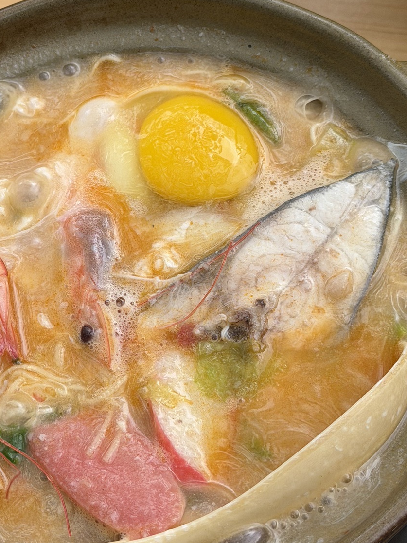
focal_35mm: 86
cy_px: 221
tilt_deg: -60.8
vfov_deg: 22.7
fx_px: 1348
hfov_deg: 17.1
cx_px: 113
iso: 64
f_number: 1.78
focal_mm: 6.76
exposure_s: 1/819
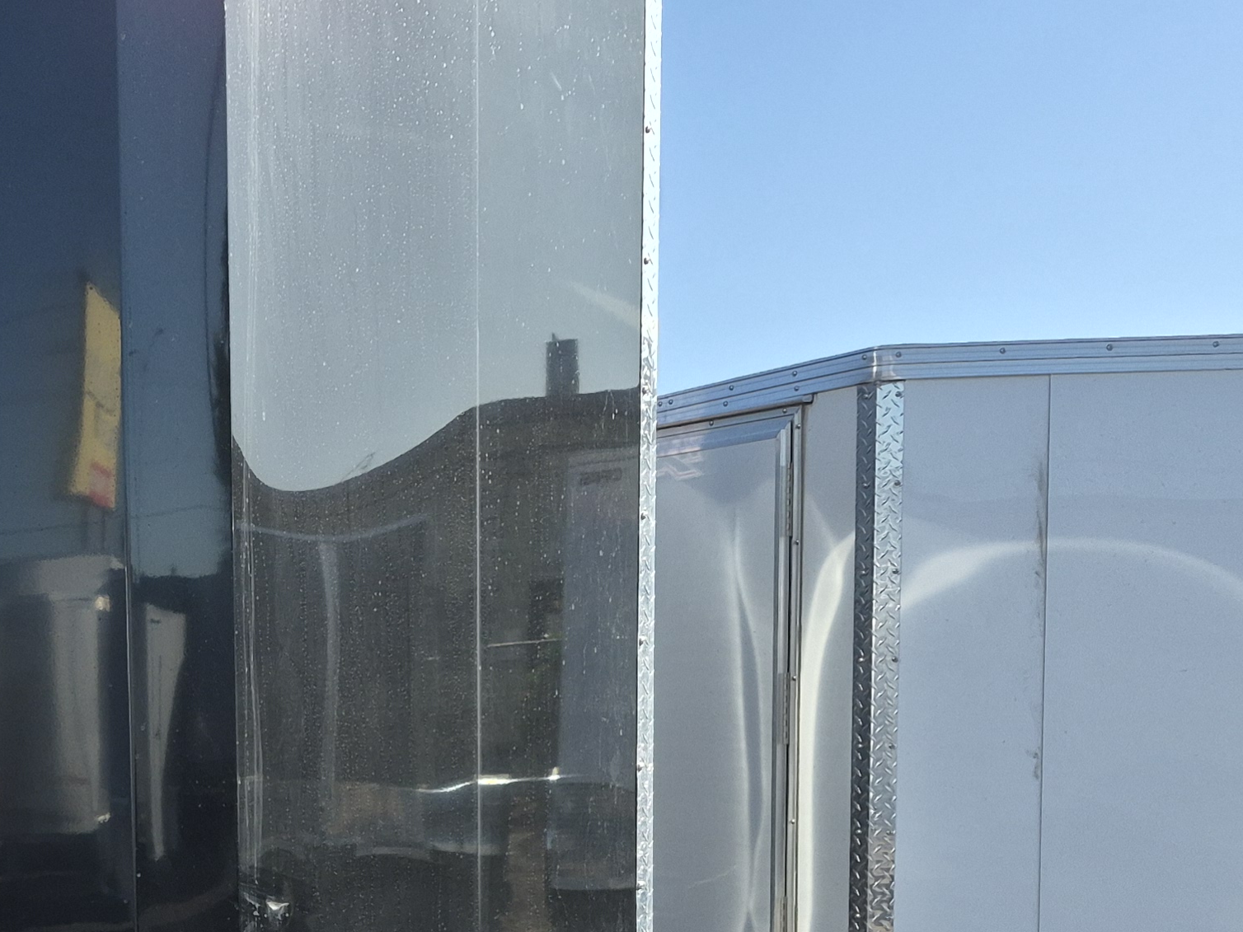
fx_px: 2190
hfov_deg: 28.4
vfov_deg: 23.1
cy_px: 931
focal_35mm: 61
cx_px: -169
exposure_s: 1/3680
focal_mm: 5.4
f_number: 1.8
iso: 80
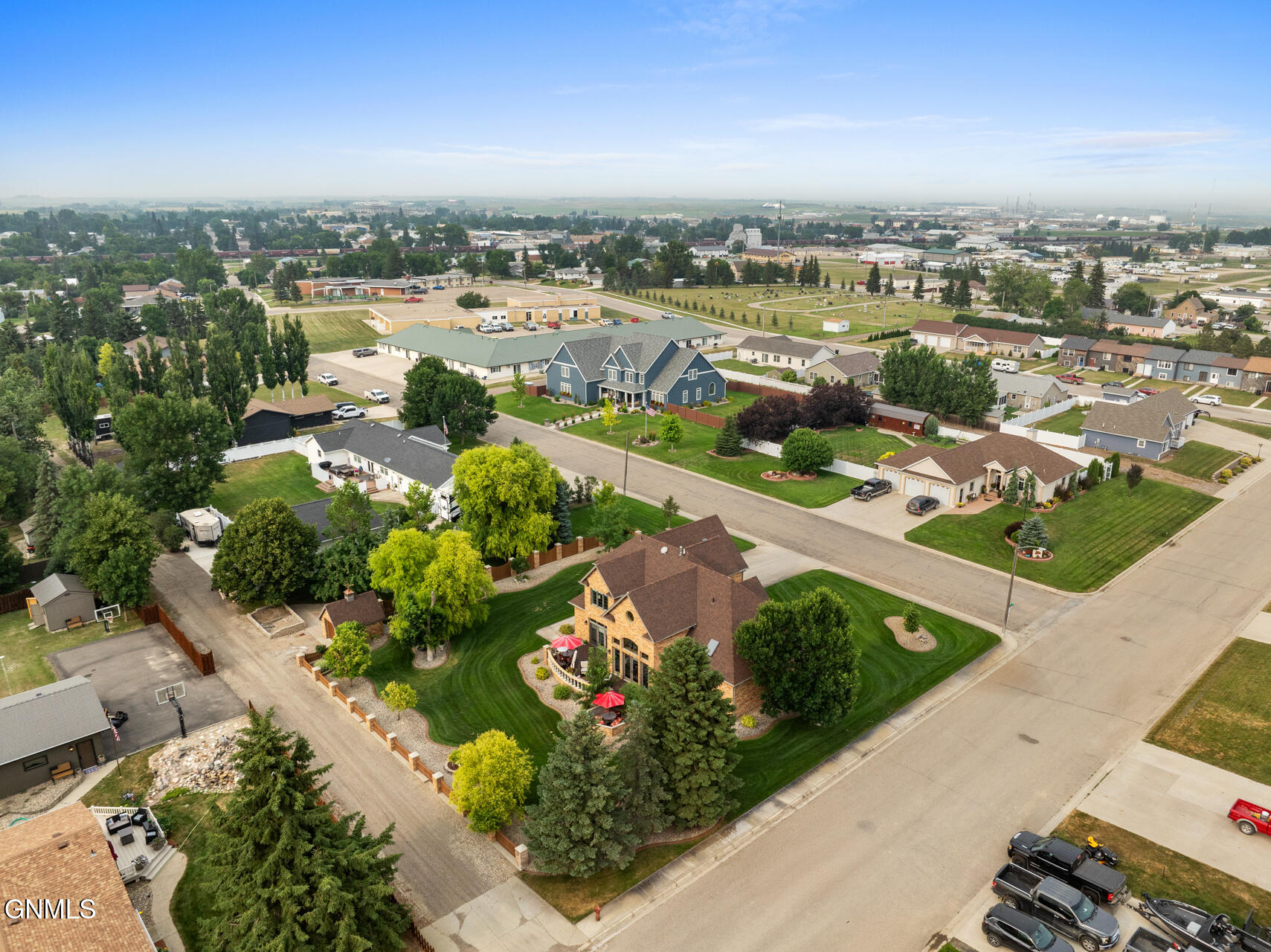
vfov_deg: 56.8
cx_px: 636
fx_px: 881
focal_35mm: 24
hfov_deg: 71.6
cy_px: 476
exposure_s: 1/240
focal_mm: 12.29
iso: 100
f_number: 7.1
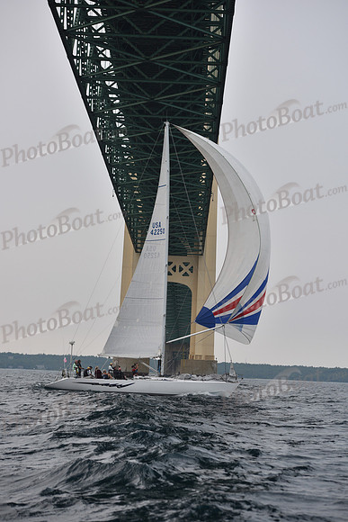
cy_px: 261
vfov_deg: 22.1
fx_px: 1333
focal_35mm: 92
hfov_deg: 14.9
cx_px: 174
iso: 250
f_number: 4.5
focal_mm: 92
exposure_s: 1/640
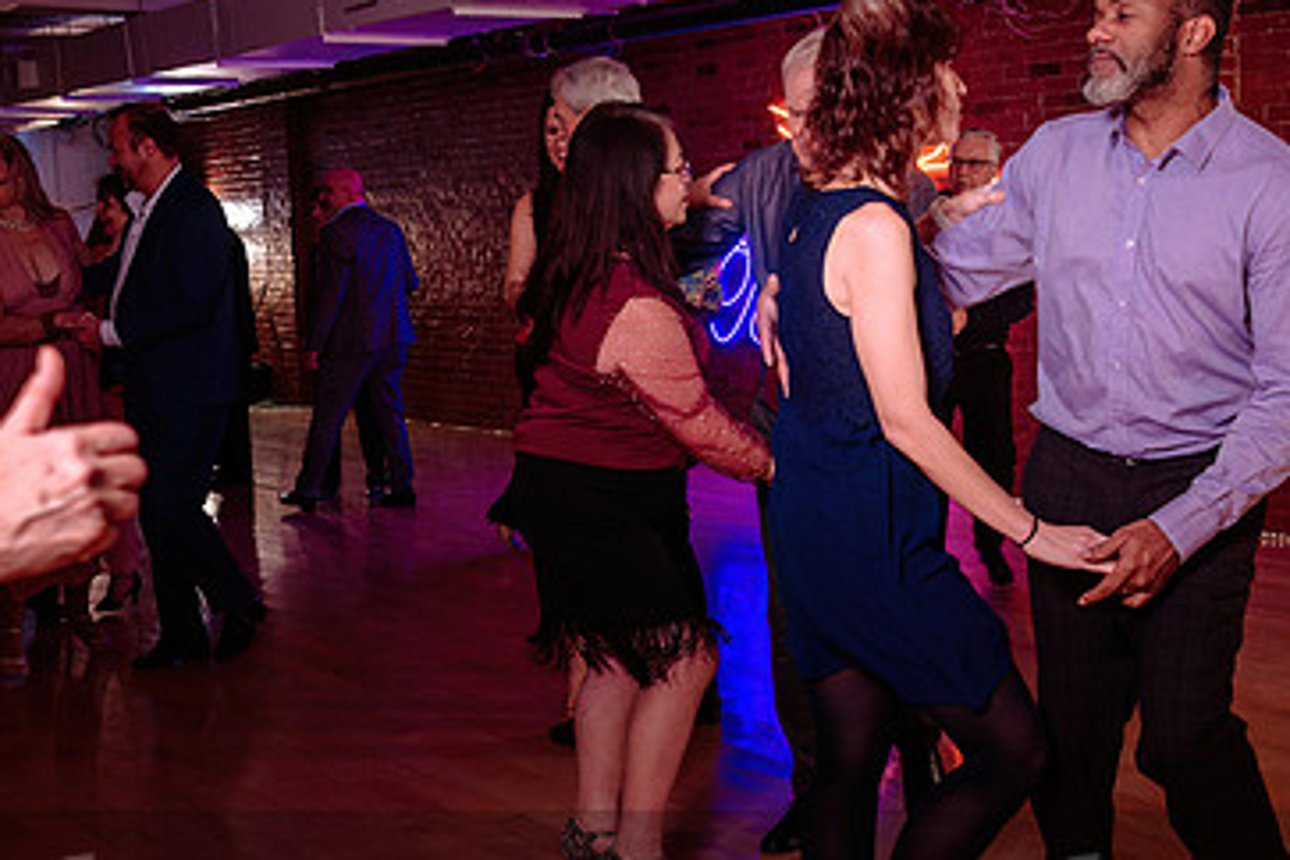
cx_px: 821
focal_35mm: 59
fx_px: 2114
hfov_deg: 33.7
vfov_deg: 23.0
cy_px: 442
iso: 1000
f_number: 3.5
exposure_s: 1/125
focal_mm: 29
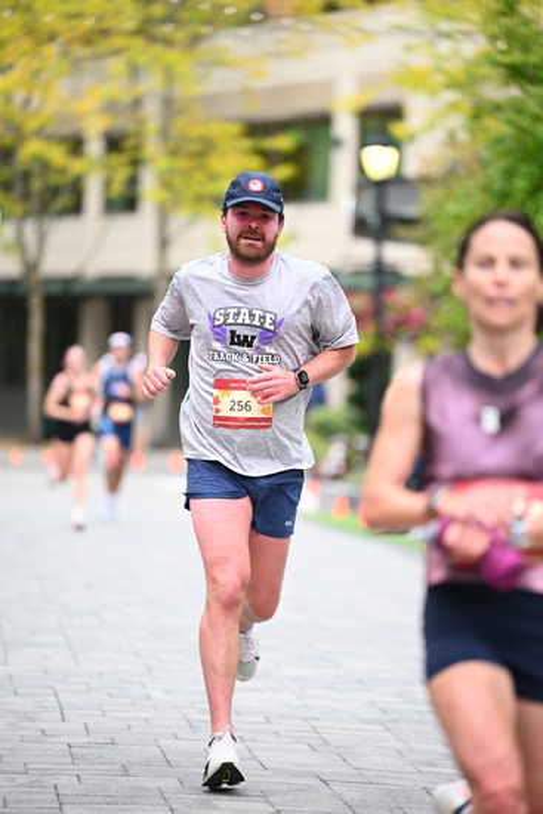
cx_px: 272
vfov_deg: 11.1
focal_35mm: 185
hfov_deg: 7.4
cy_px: 407
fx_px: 4183
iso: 1250
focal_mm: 185
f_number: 2.8
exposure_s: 1/1250
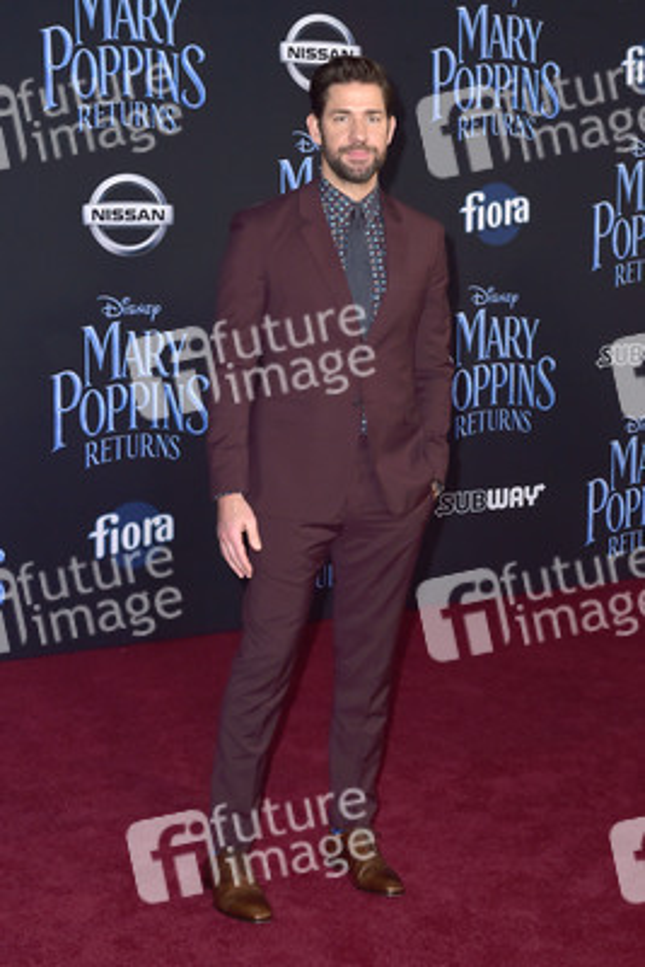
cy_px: 484
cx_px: 322
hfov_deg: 24.6
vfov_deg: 36.2
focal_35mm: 55
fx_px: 1477
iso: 400
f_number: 6.3
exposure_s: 1/250
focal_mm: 55
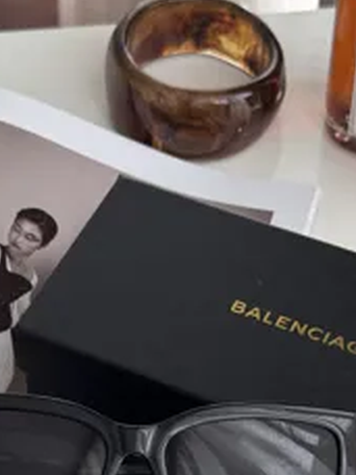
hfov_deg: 14.6
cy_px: 492
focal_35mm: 101
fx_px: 1385
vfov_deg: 18.8
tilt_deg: -55.3
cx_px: 110
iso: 80
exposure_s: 1/161
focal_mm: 6.76
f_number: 1.78
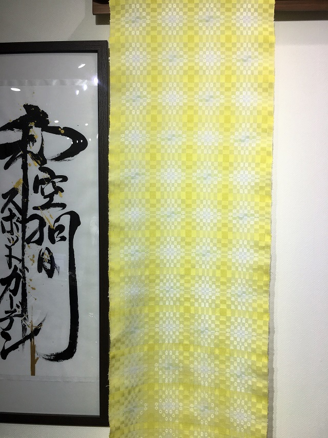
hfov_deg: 48.2
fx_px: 366
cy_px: 219
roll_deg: +0.0
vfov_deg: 61.7
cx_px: 164
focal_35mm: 29
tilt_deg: -0.9
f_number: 2.2
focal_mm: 4.15
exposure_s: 1/60
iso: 32
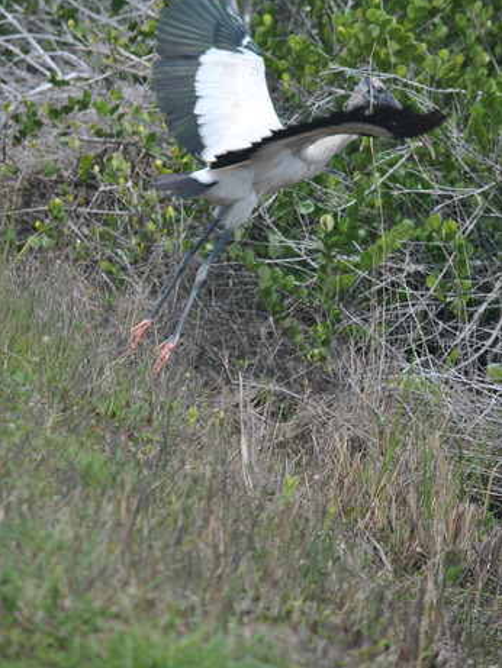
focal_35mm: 228
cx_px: 251
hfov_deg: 6.5
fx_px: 4407
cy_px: 316
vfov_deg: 8.7
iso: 200
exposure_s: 1/640
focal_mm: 140
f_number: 4.8
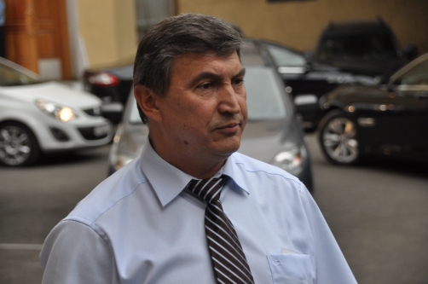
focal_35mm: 135
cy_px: 142
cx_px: 214
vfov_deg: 10.1
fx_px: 1602
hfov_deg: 15.2
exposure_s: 1/125
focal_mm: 90
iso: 320
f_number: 5.3
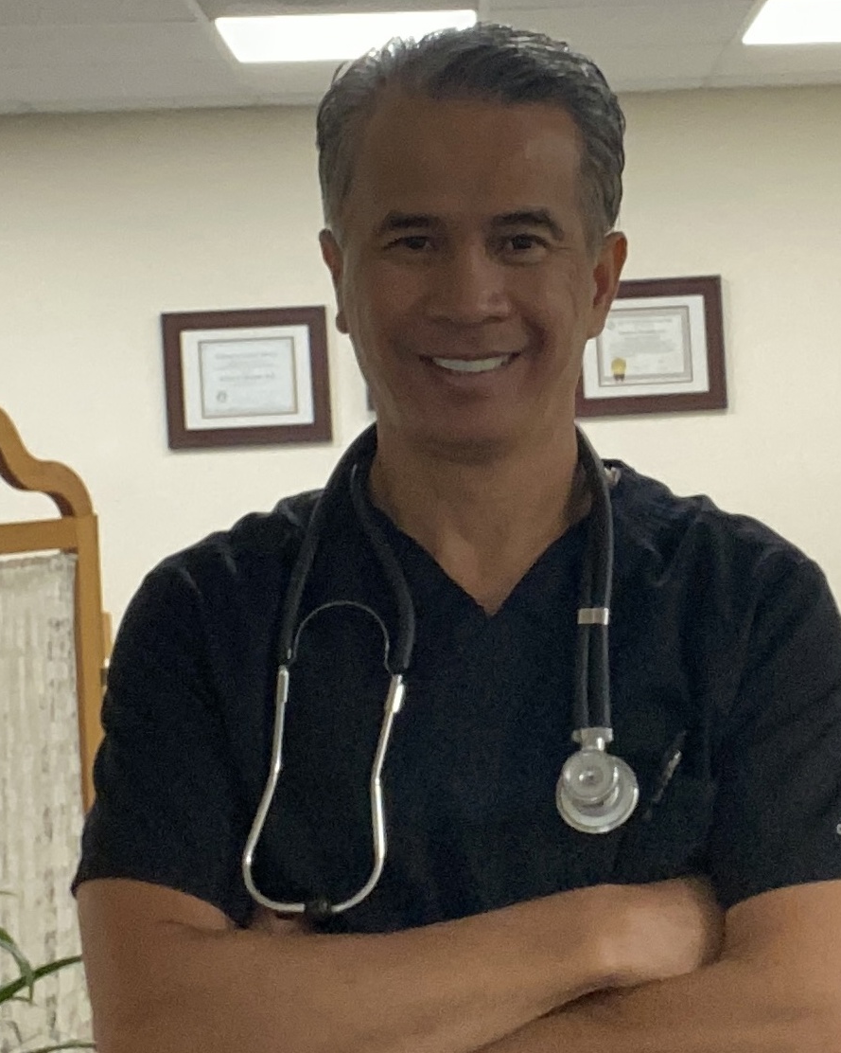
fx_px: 996
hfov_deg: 45.8
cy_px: 522
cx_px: 421
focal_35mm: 32
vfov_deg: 55.7
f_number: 2.2
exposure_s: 1/60
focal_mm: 2.71
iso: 200
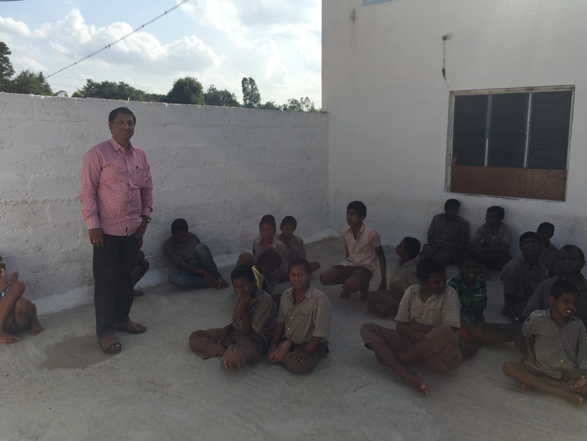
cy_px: 220
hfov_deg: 61.7
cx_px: 294
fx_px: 492
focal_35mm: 29
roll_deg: -0.1
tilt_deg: -9.7
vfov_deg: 48.2
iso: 32
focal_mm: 4.15
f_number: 2.2
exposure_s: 1/1799
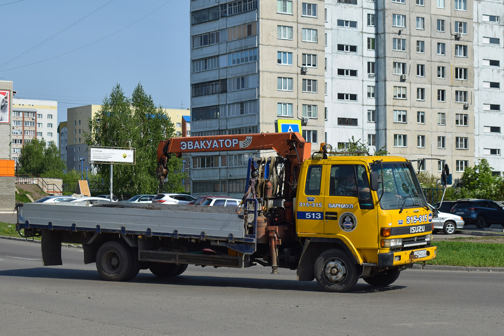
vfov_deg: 19.1
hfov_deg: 28.2
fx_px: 1001
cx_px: 243
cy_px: 168
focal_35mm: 72
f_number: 7.1
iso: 200
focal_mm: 45
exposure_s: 1/1250
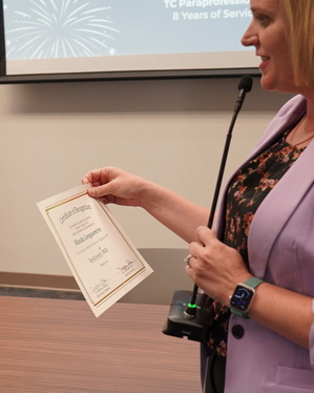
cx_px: 42
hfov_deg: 20.9
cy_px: 240
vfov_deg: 26.4
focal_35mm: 72
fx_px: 837
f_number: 4
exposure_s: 1/160
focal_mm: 28
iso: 1000
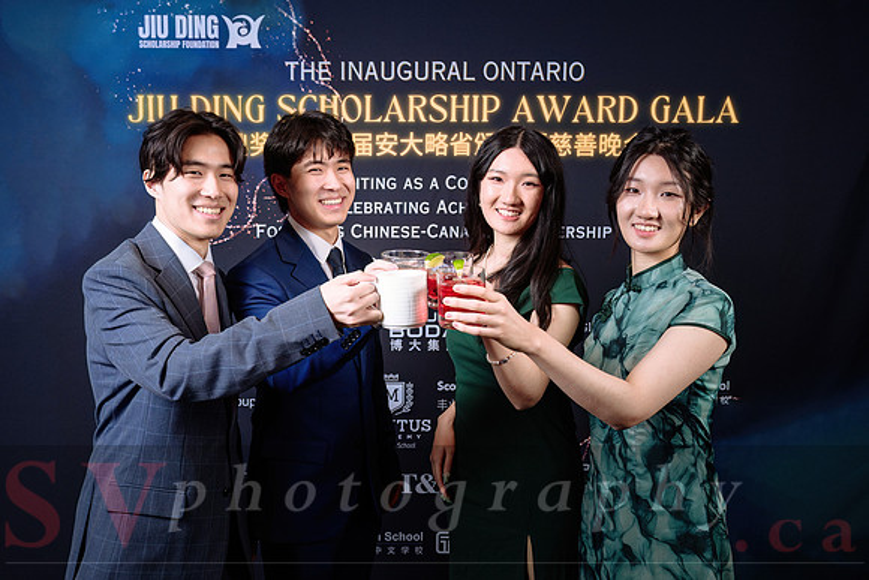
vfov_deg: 37.8
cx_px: 434
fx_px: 847
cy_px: 276
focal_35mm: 35
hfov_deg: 54.3
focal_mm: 33.5
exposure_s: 1/125
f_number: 5
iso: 500
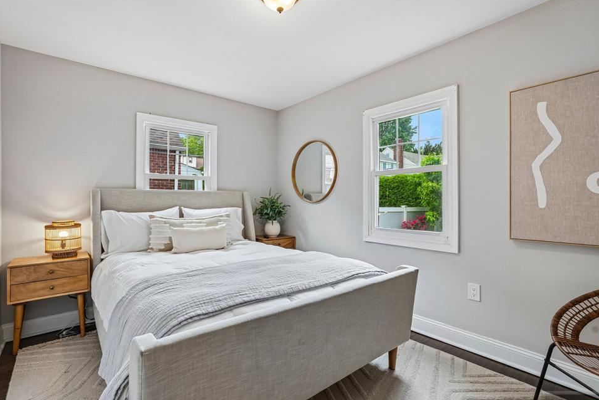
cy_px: 209
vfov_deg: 70.4
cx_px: 286
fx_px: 283
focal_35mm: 17
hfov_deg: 93.2
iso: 400
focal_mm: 16
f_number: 8
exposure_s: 1/25
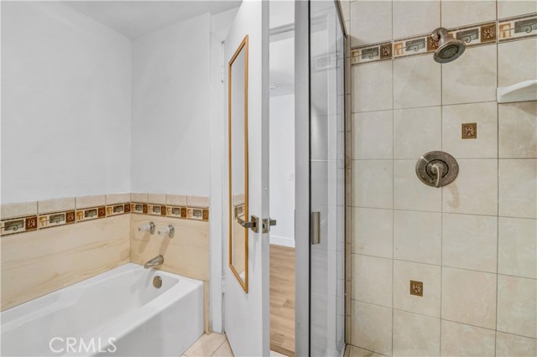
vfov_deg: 77.3
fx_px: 224
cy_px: 178
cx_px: 268
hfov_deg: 100.4
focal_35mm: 15
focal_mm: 10
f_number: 8
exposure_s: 1/40
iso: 640
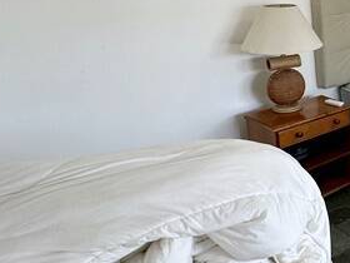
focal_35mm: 40
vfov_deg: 35.2
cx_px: 480
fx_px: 404
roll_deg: -2.1
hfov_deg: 32.1
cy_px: 68
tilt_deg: -12.2
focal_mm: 2.22
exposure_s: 1/120
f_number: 2.2
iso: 125
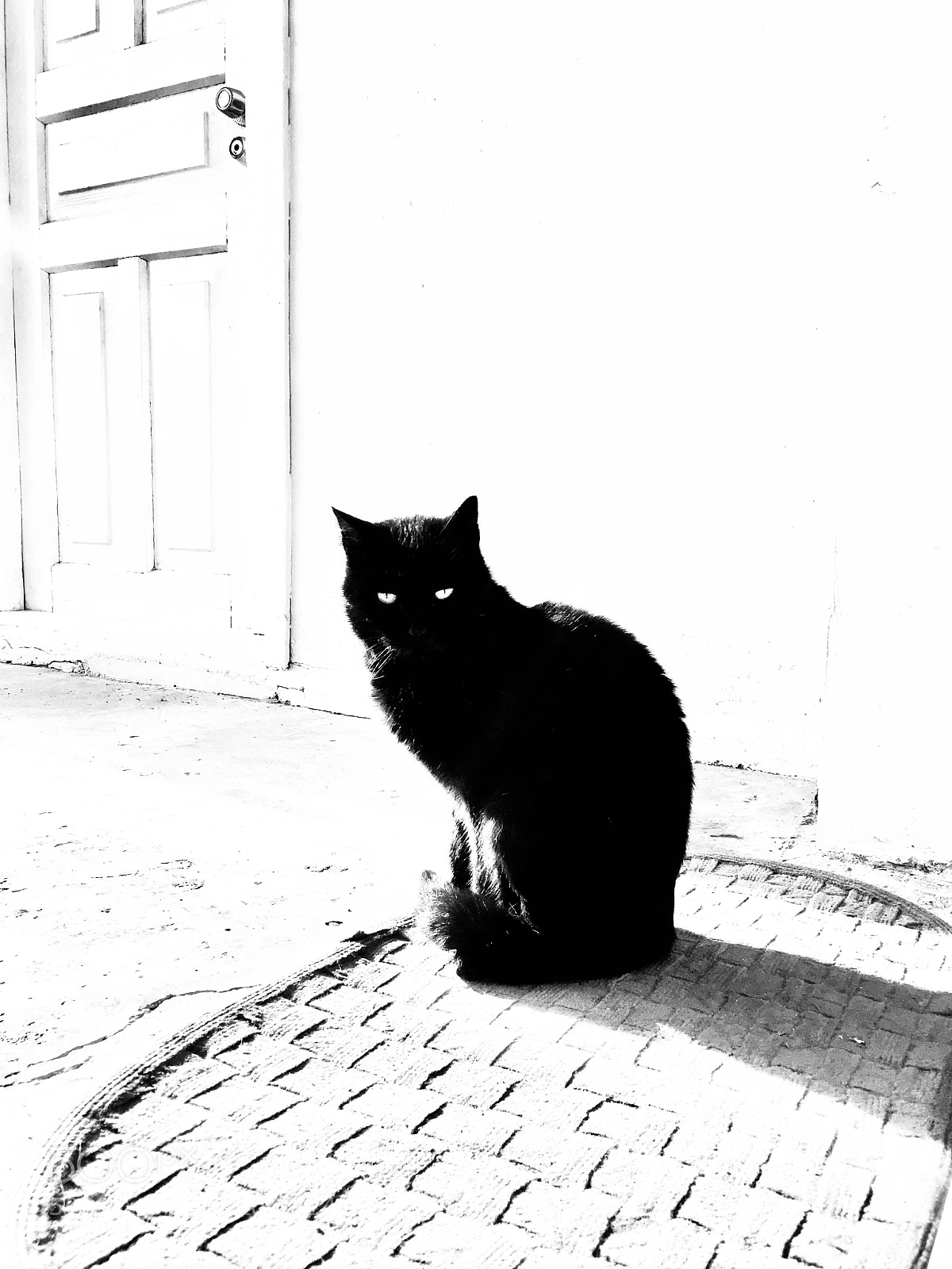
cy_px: 634
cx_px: 476
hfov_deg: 48.2
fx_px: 1063
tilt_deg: -5.1
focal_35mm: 29
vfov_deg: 61.7
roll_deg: -1.6
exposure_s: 1/582
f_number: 2.2
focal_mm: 4.15
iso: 25
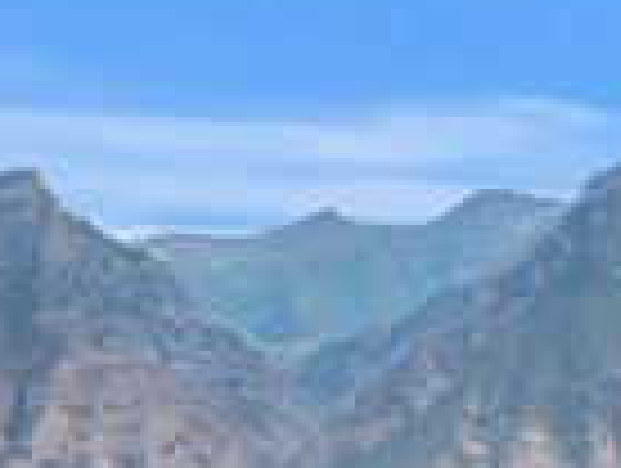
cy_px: 943
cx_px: 536
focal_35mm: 111
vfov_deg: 11.9
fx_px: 1995
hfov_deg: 17.5
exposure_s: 1/3200
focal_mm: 12.29
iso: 230
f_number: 2.8
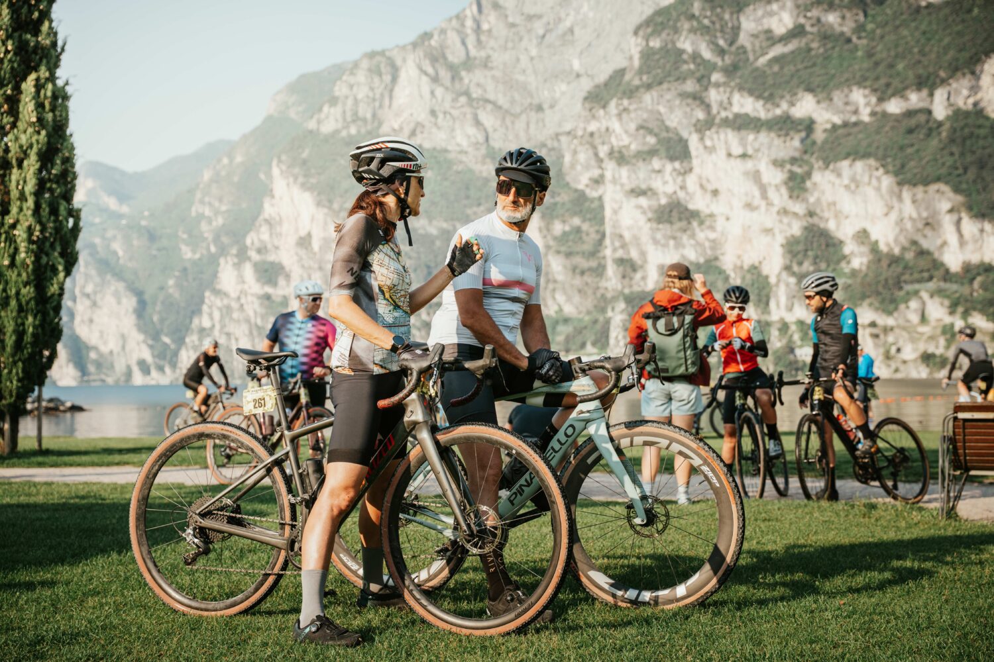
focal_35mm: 51
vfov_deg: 26.4
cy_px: 331
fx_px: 1411
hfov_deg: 38.8
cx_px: 497
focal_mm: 51.1
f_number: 4
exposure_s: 1/640
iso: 160
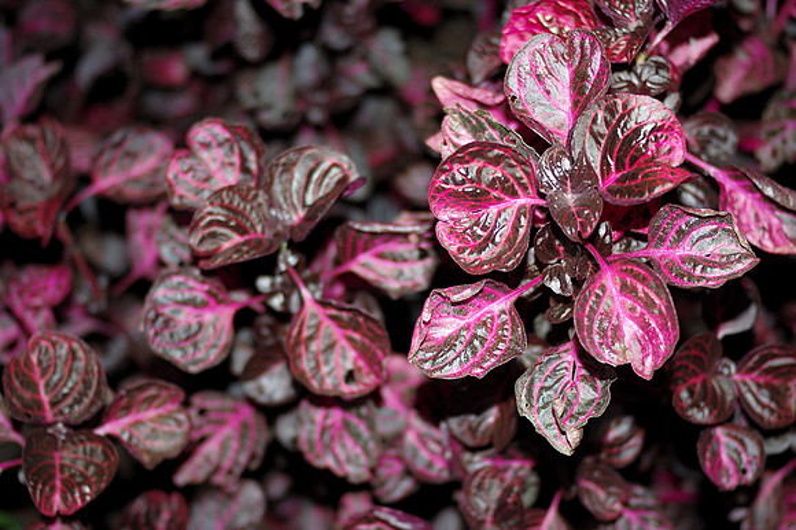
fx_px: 1326
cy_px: 265
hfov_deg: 33.4
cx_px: 398
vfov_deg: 22.6
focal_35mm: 60
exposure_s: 1/100
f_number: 2.8
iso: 100
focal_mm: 40
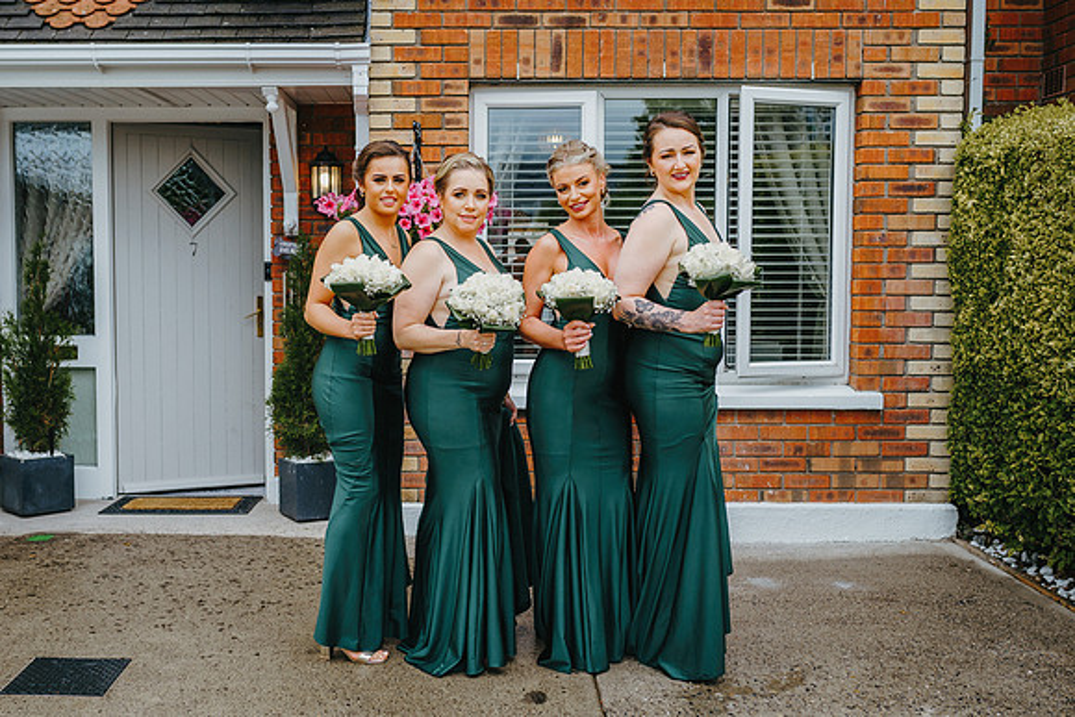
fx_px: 1205
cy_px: 358
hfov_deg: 47.9
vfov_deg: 33.2
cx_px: 456
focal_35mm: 40
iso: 100
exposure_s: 1/1000
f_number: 2.8
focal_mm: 35
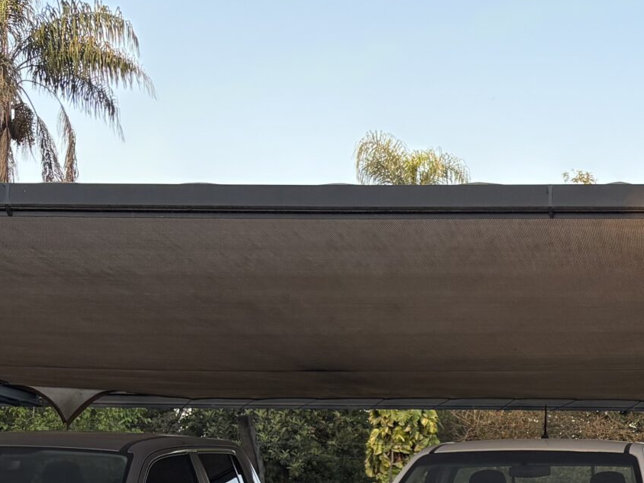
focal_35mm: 79
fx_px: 1470
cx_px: 879
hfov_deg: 21.8
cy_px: 626
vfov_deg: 17.5
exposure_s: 1/535
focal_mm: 5.96
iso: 50
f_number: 1.6
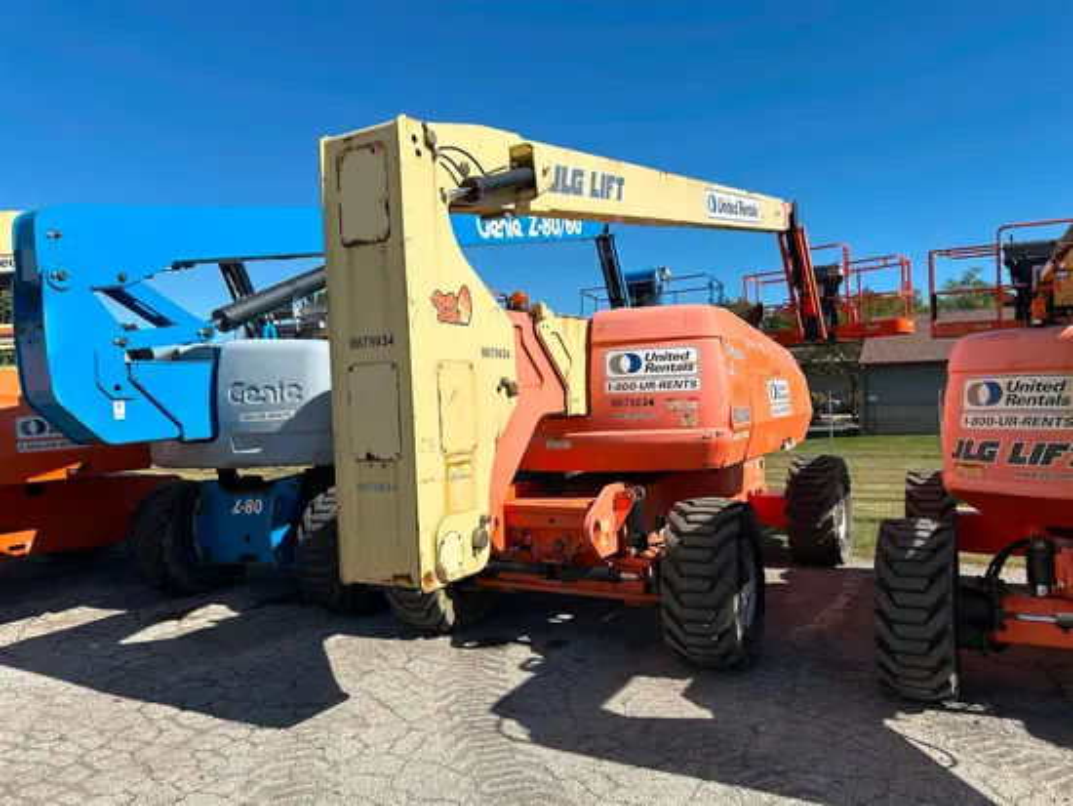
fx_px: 806
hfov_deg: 67.3
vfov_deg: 53.1
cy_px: 403
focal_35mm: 26
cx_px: 536
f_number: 1.5
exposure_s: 1/5076
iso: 50
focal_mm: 5.7
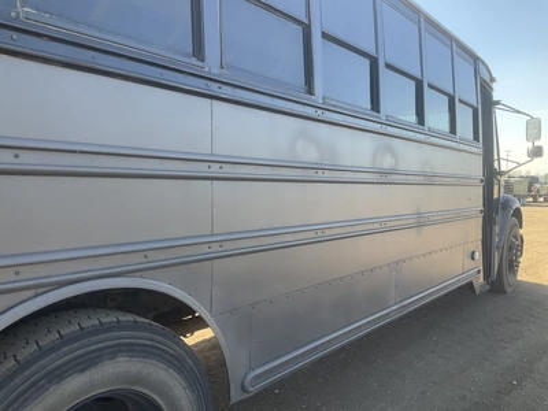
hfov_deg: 61.7
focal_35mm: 29
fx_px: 459
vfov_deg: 48.2
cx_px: 274
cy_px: 206
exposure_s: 1/186
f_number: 1.8
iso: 20
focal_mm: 3
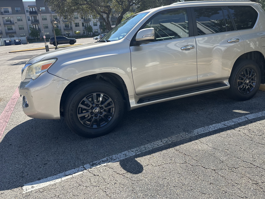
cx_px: 146
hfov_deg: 63.3
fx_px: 214
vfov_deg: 49.5
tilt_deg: -16.3
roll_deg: +2.7
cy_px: 83
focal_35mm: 28
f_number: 1.78
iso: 80
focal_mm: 6.86
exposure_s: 1/2469
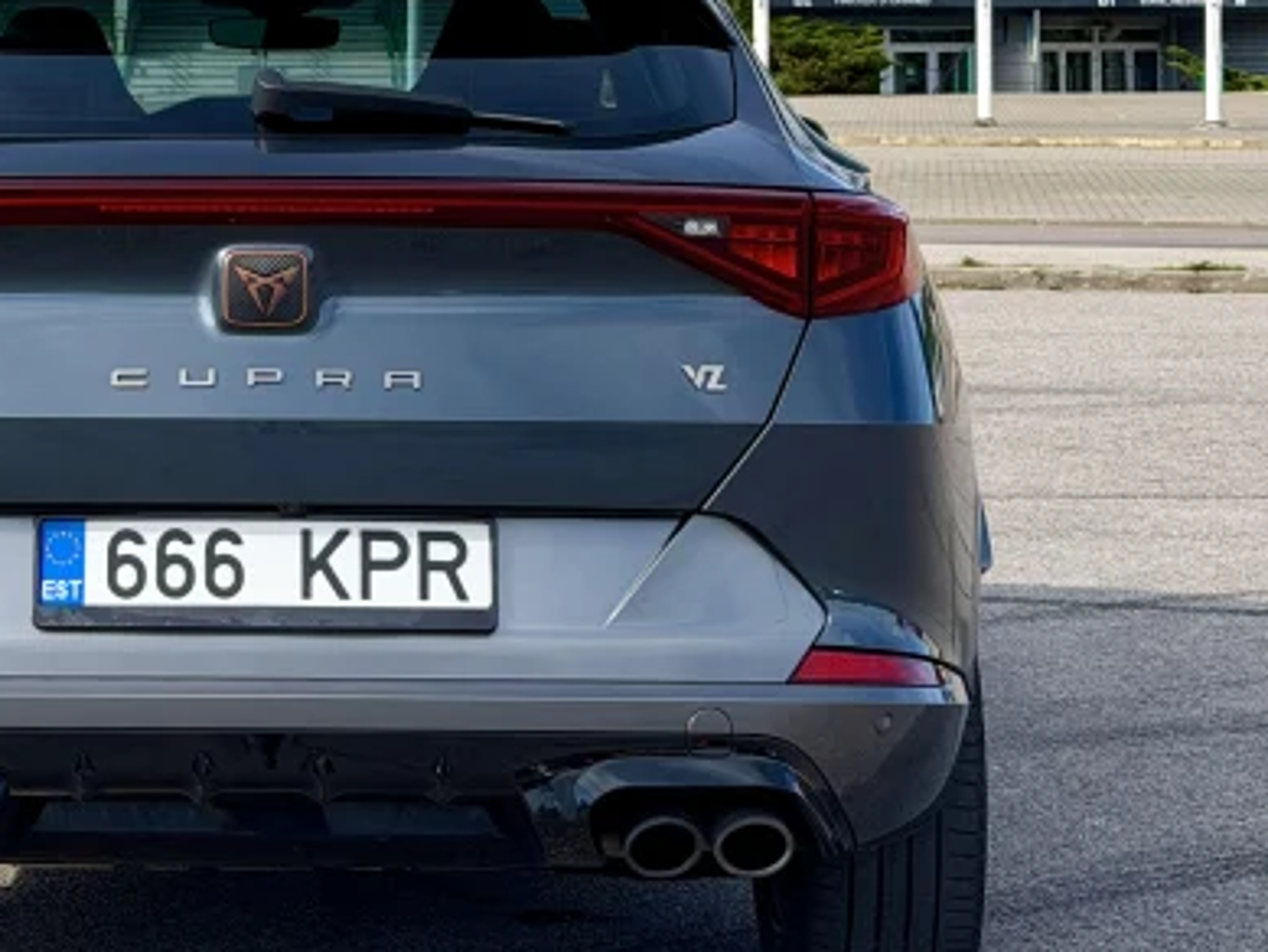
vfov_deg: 18.7
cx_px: 241
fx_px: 2895
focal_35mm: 79
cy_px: 408
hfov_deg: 24.3
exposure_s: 1/2976
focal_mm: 6.76
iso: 64
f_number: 1.78
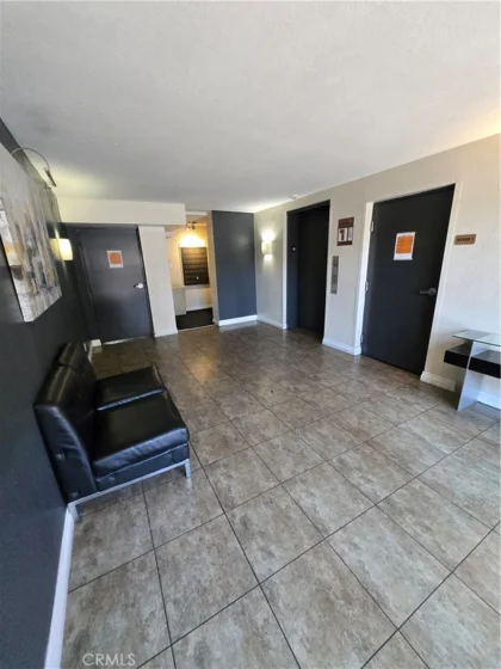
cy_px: 334
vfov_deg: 106.2
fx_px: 251
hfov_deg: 89.9
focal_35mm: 13
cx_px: 250
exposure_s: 1/60
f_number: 2.2
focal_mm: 1.7
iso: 500
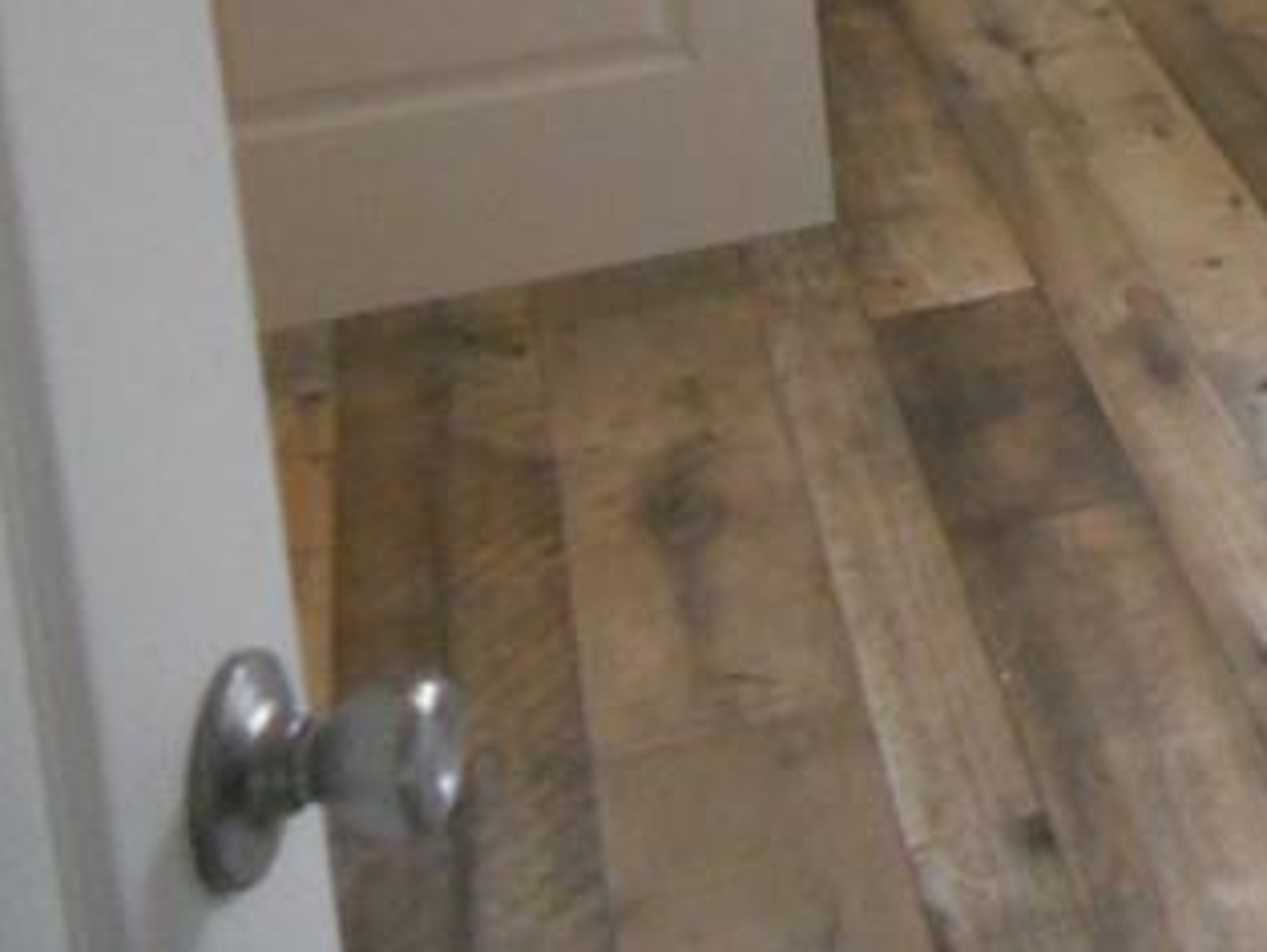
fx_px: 3223
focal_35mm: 88
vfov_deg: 15.5
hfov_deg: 19.3
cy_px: -488
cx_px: 1933
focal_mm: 4.9
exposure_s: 1/125
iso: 400
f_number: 3.2
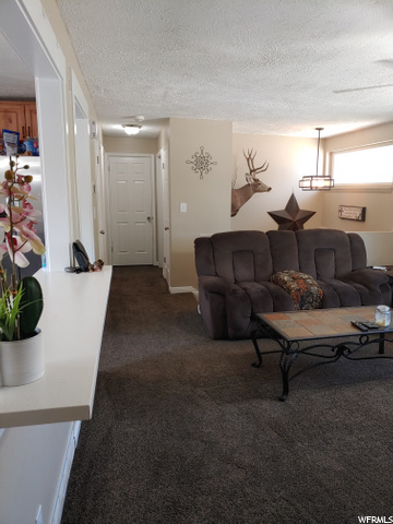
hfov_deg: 54.9
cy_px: 262
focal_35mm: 25
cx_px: 196
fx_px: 378
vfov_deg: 69.4
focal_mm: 4.23
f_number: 1.5
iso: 150
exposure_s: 1/60
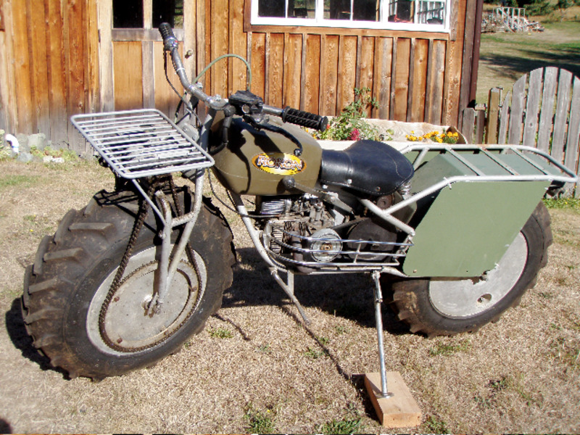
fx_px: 637
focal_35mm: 38
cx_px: 290
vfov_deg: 37.7
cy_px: 218
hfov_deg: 49.0
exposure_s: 1/500
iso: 80
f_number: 3.5
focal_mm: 6.7
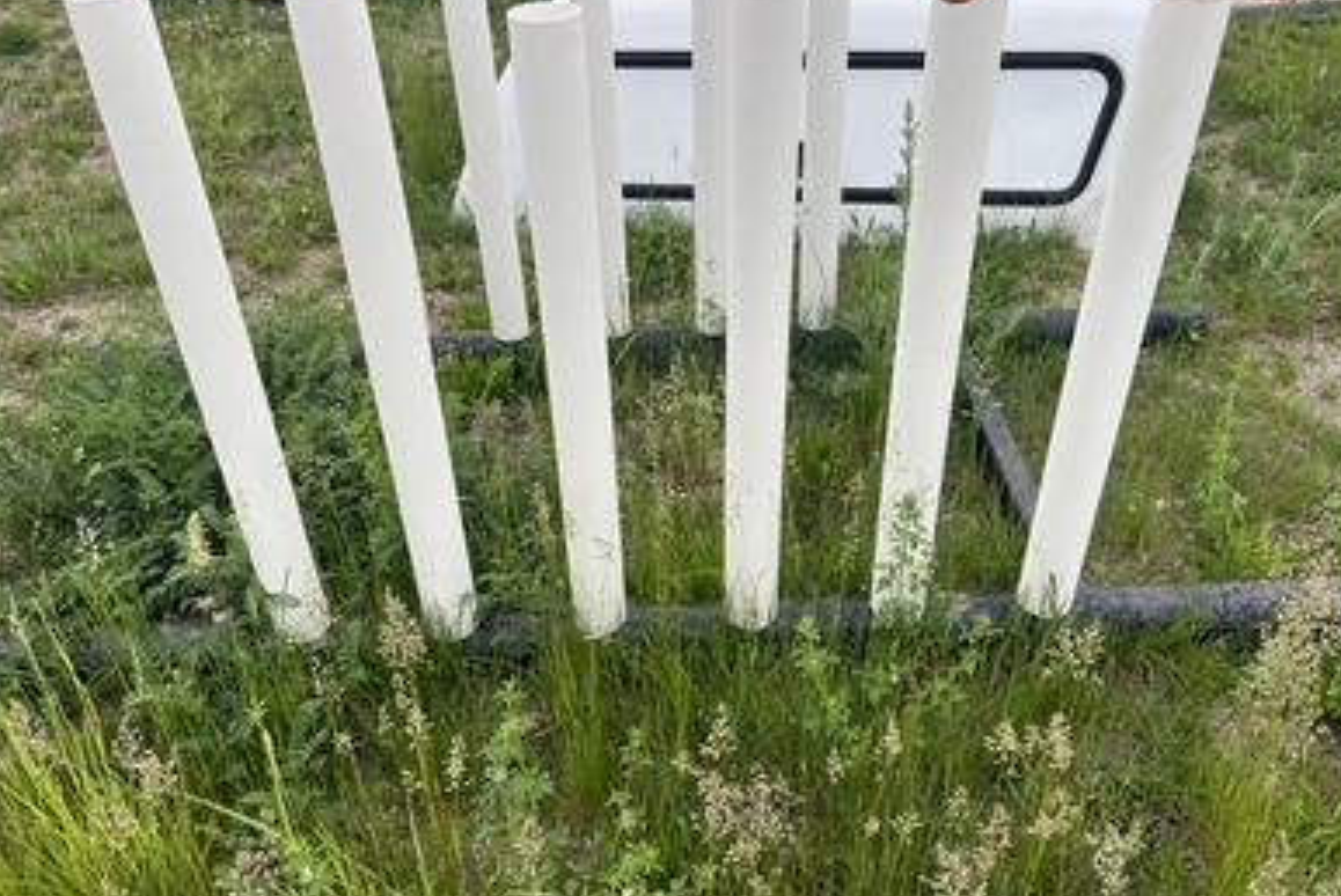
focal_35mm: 28
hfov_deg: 65.4
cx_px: 688
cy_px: 417
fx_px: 1044
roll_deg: +0.1
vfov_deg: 46.4
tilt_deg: -32.1
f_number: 1.6
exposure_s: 1/583
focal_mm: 5.1
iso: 50
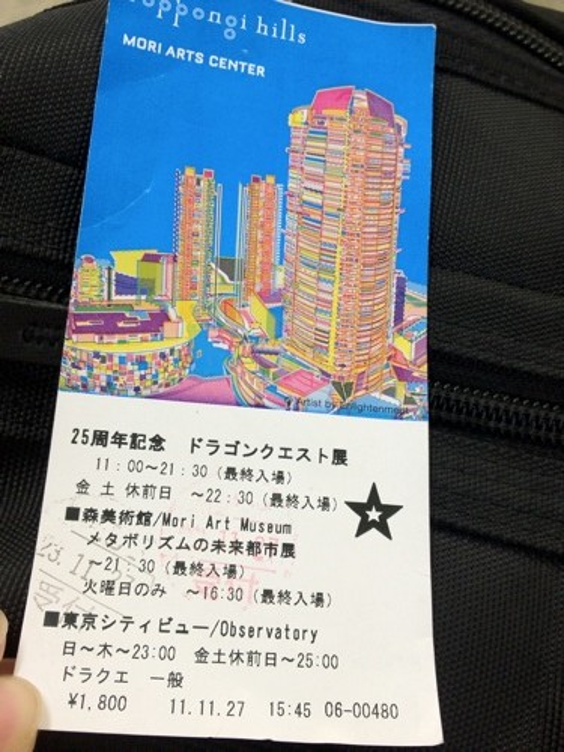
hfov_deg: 40.7
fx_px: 760
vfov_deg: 52.6
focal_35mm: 35
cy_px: 376
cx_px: 282
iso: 80
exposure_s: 1/20
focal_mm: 4.28
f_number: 2.4
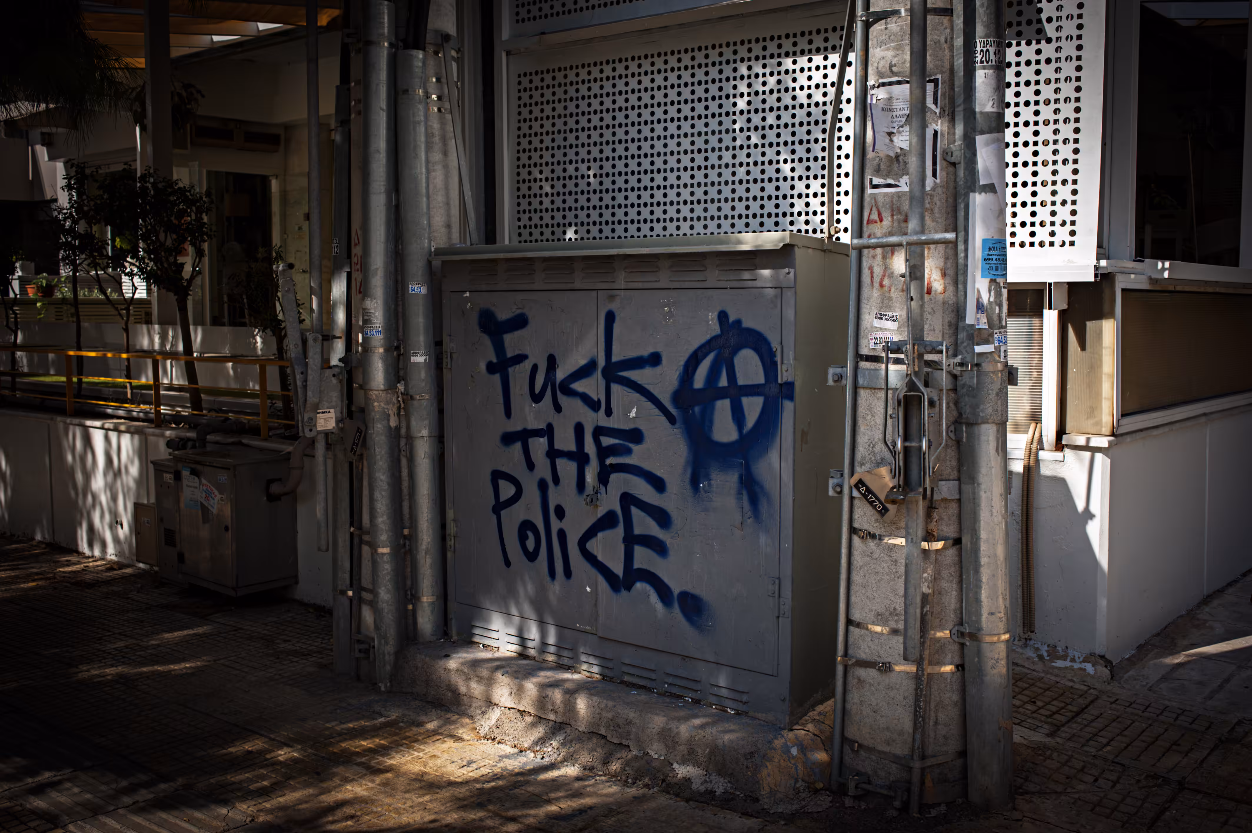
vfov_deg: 37.8
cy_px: 416
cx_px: 626
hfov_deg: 54.5
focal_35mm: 35
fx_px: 1216
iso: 250
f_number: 8
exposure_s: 1/800
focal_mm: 35
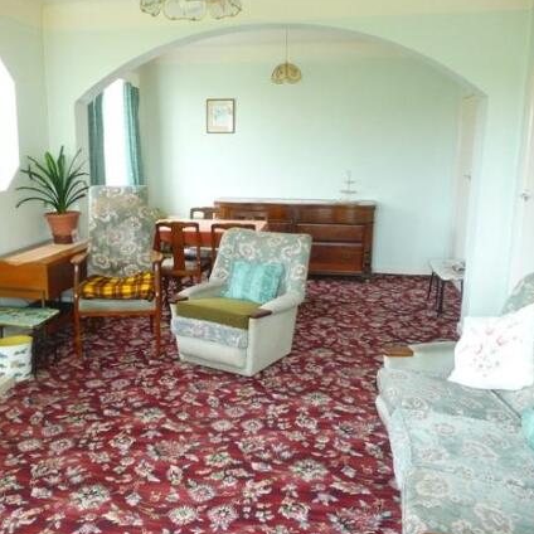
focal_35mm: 34
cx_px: 205
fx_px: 593
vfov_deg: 48.4
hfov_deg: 48.1
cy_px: 270
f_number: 3.3
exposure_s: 1/25
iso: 400
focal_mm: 4.7
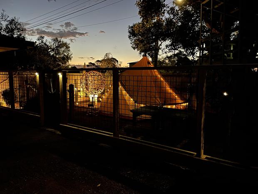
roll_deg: +0.0
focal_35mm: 26
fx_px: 194
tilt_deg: -6.8
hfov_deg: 67.2
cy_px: 97
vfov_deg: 53.2
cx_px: 129
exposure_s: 1/4
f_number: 1.6
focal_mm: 4.2
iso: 500
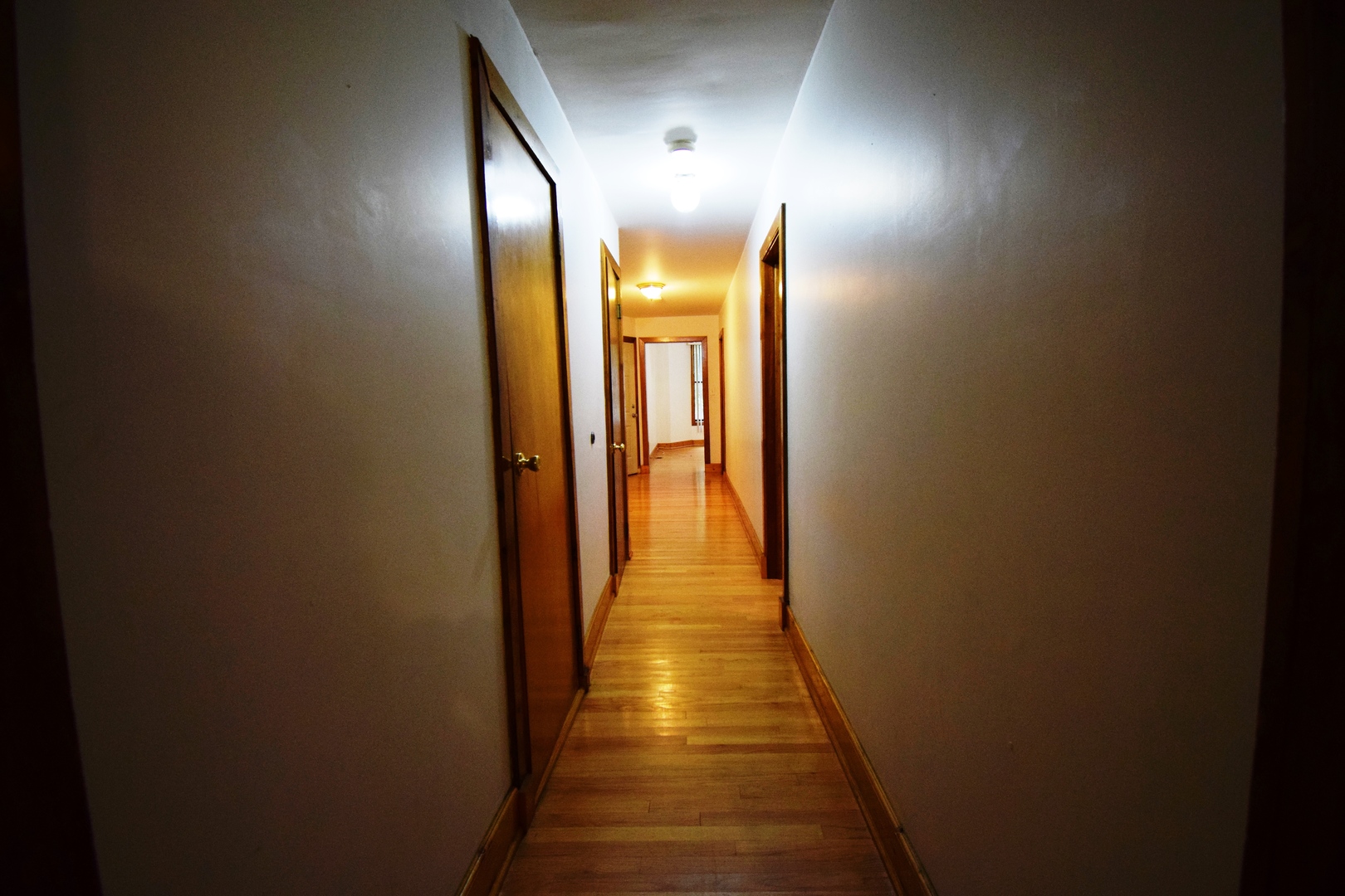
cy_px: 448
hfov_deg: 100.4
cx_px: 672
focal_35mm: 15
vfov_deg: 77.3
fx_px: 560
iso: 1600
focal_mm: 10
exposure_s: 1/60
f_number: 4.5
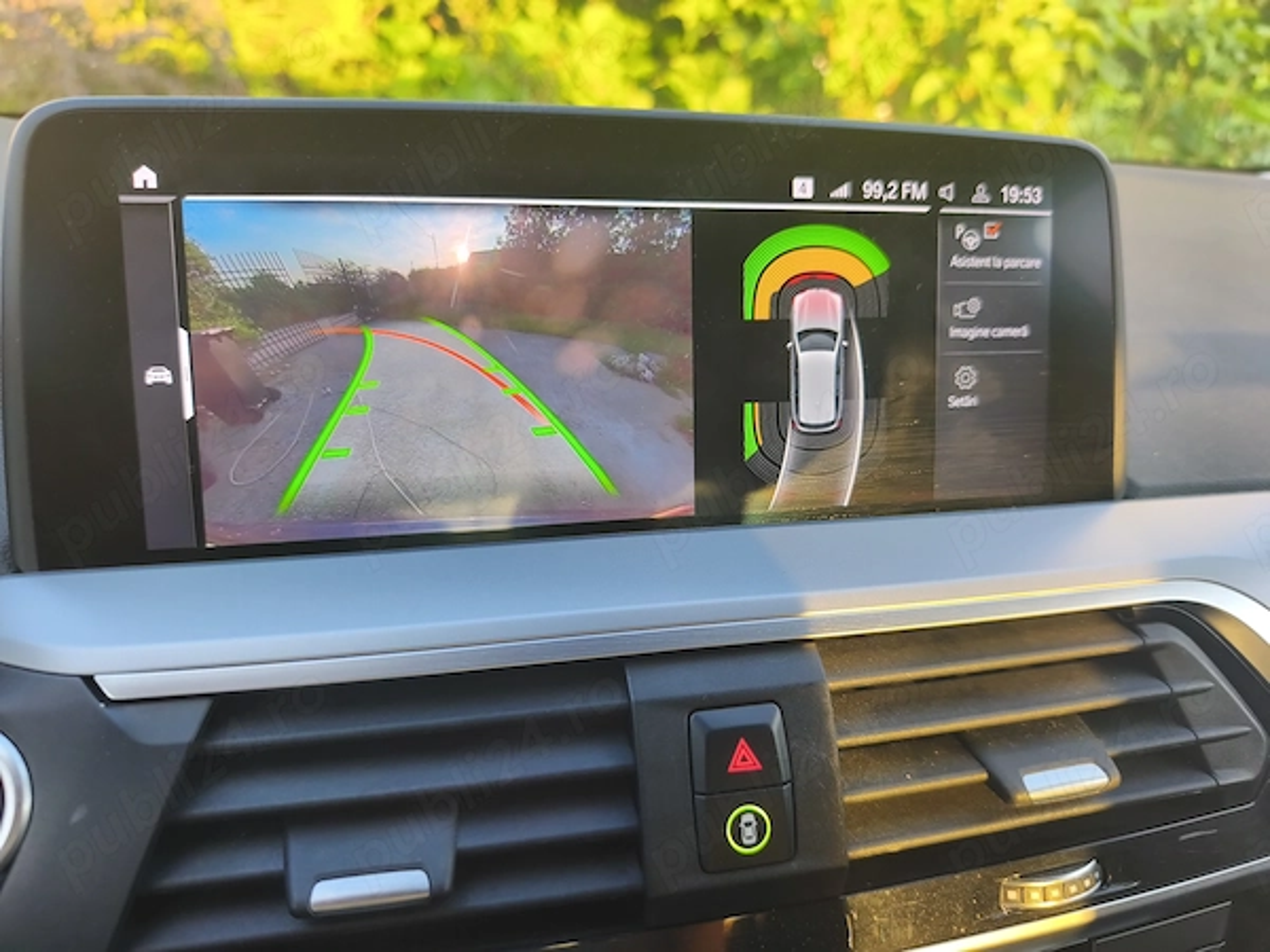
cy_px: 476
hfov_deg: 73.9
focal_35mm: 23
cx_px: 635
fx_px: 844
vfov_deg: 58.9
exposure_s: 1/99.9
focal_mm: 6.18
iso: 160
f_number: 1.65
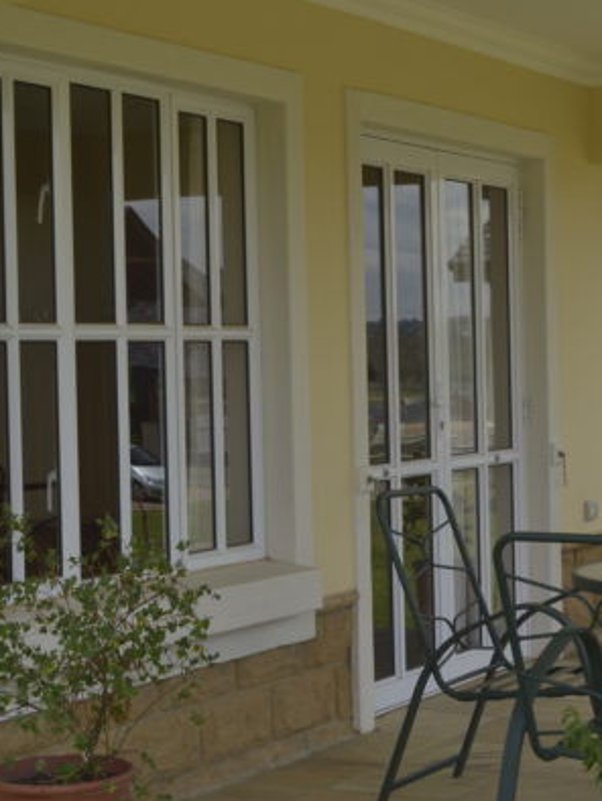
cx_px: 433
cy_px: 403
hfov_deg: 18.6
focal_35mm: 79
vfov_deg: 24.7
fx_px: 1830
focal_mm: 36
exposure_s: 1/100
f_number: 11
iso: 100
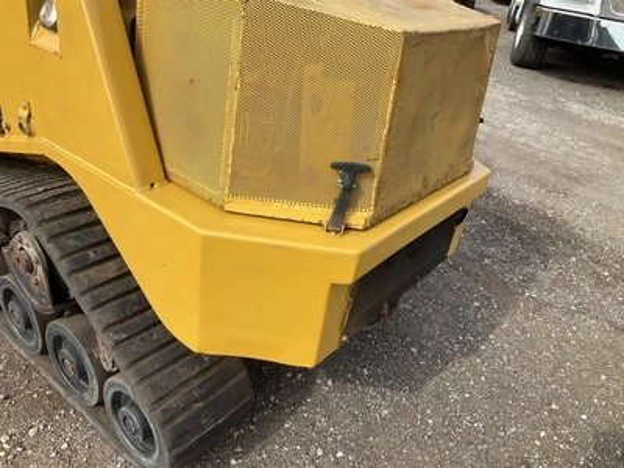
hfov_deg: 61.7
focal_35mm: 29
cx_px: 312
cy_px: 234
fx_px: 523
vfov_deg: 48.2
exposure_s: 1/962
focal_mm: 3
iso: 25
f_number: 1.8
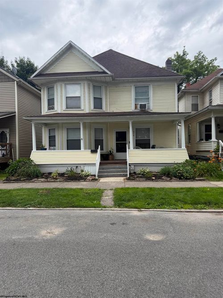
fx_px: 206
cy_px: 149
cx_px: 112
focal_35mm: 24
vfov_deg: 71.6
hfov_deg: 56.8
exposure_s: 1/2445
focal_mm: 6.76
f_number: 1.78
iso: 80
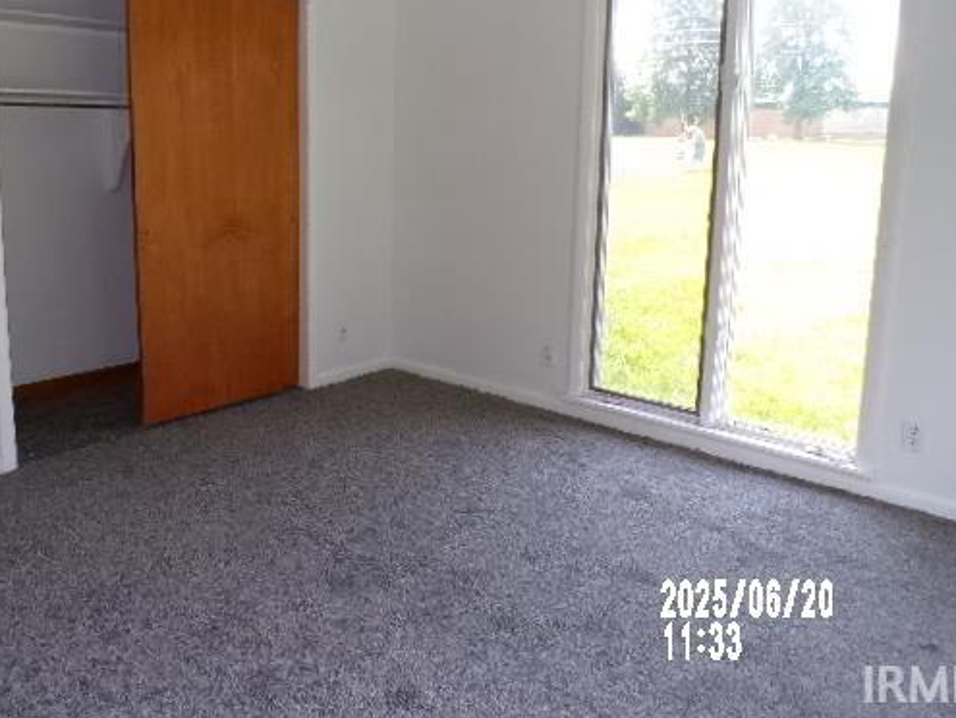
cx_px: 394
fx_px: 857
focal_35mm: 31
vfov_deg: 45.0
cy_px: 261
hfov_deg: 58.0
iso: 200
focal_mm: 4.3
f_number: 4.4
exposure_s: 1/80
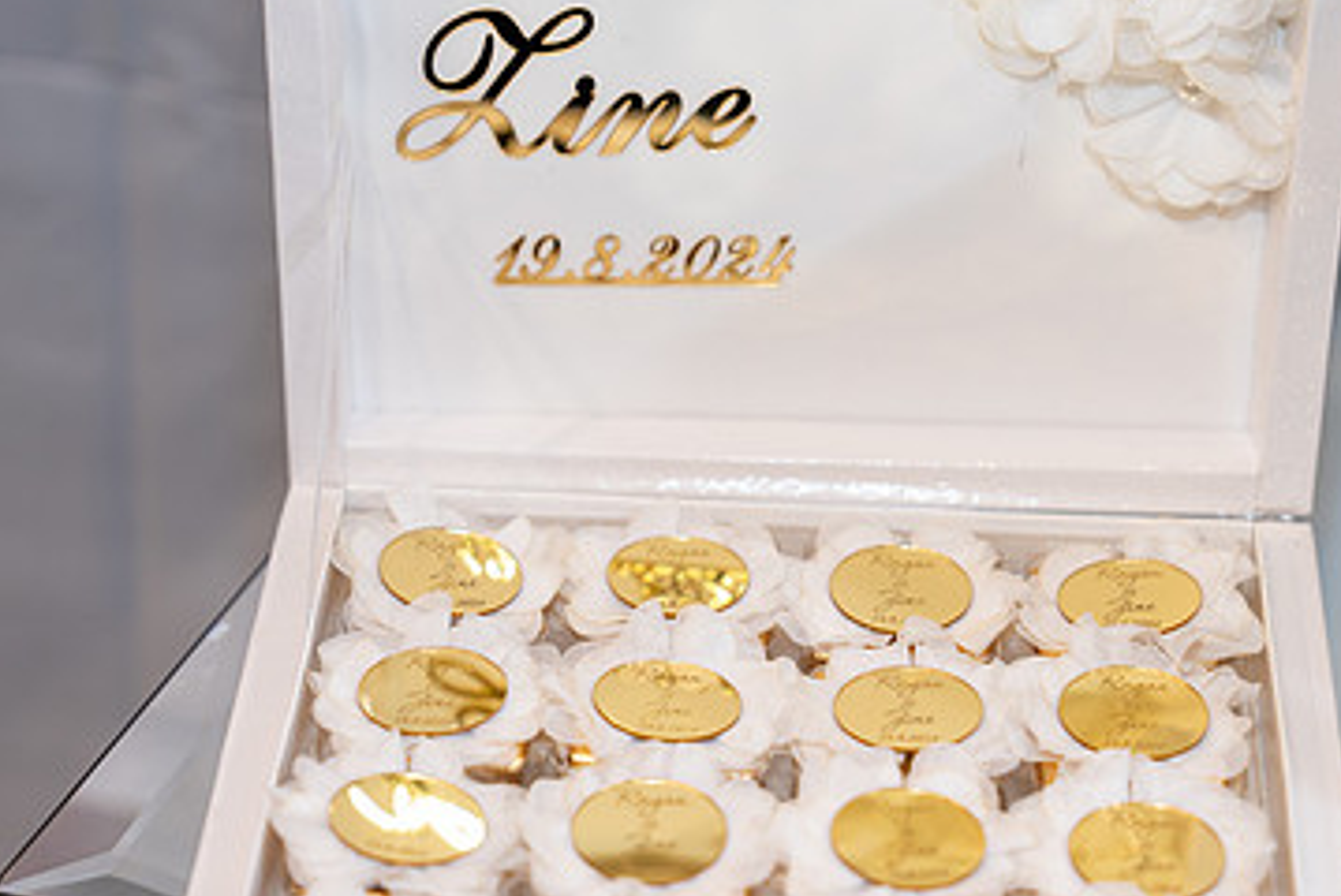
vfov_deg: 12.1
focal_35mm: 113
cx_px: 747
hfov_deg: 18.1
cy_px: 614
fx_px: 4213
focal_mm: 70
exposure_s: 1/160
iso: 800
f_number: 2.8
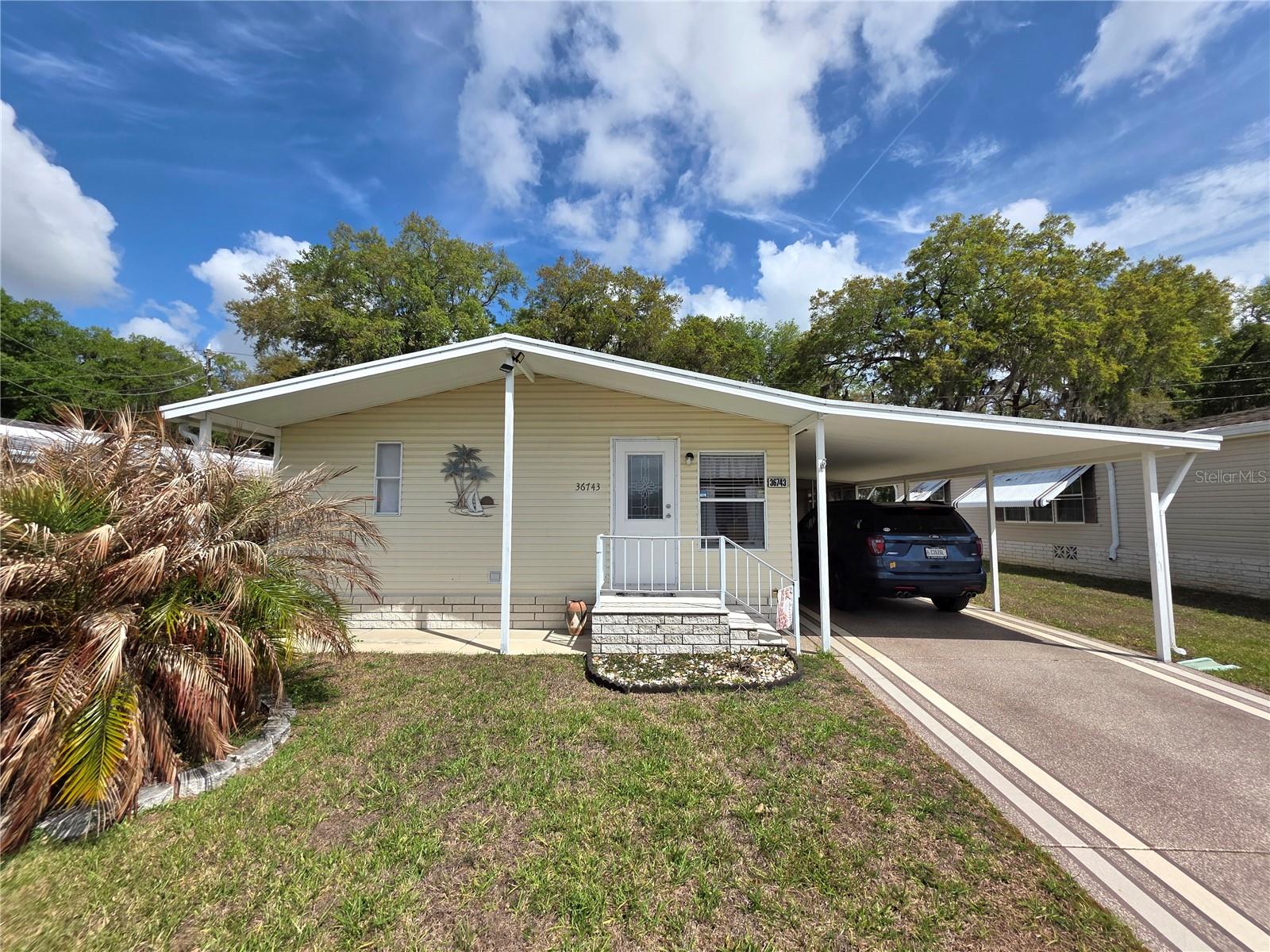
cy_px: 476
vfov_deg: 89.9
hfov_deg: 106.2
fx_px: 477
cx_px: 635
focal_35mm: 13
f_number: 1.9
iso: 40
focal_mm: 2.2
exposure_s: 1/3333
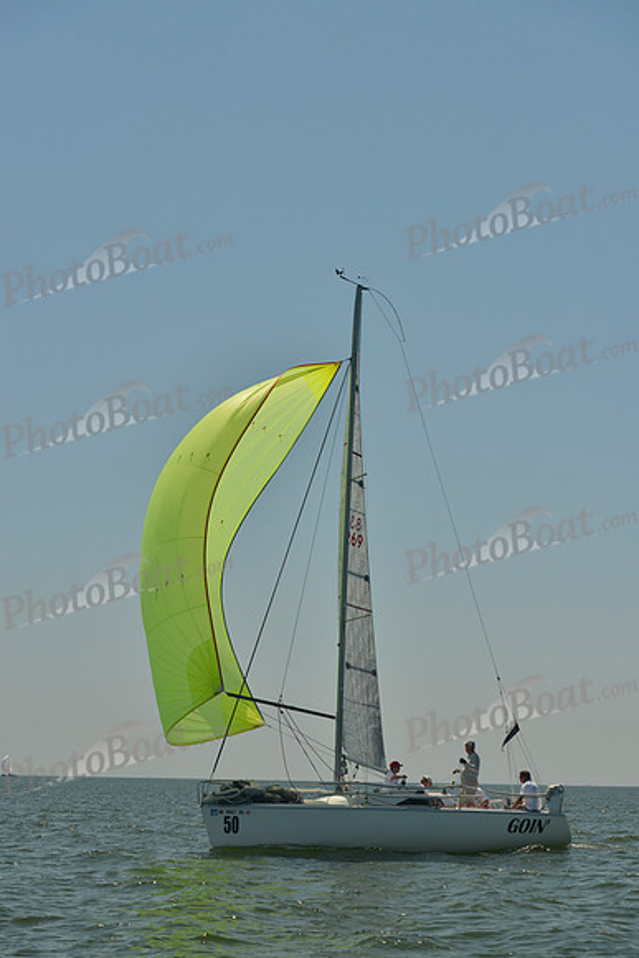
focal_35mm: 75
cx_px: 320
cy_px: 479
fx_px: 1996
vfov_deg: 27.0
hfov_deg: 18.2
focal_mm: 75
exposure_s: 1/800
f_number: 7.1
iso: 200
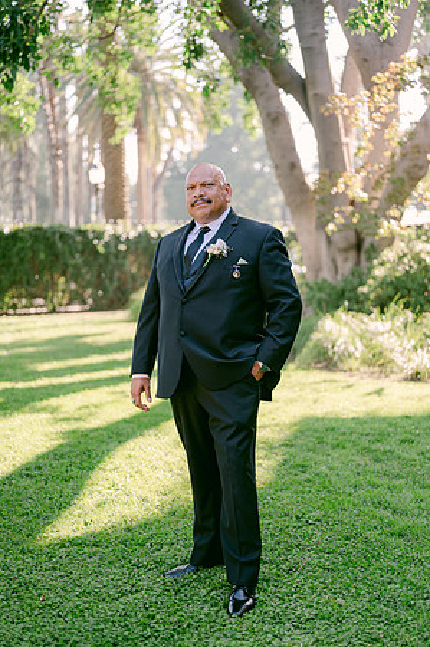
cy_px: 324
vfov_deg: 39.6
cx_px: 215
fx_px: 898
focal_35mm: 50
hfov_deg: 26.9
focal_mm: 50
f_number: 1.8
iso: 220
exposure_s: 1/1250
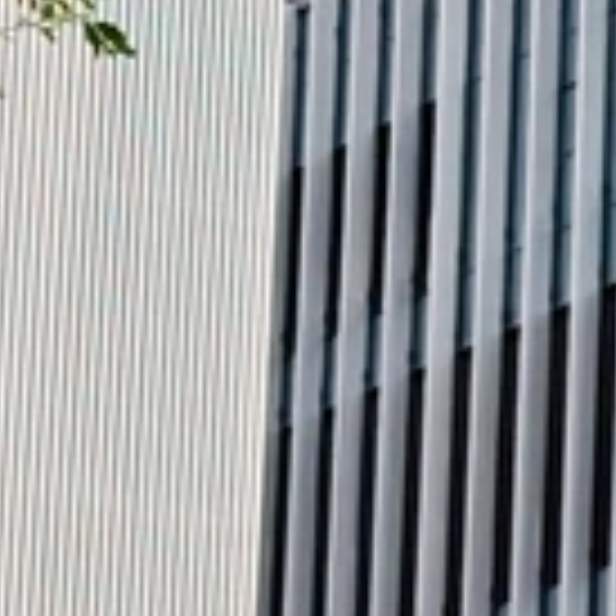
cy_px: -220
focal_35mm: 321
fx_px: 6463
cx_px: 1992
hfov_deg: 5.1
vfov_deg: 5.4
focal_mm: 8.72
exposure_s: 1/415
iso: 50
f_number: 1.63
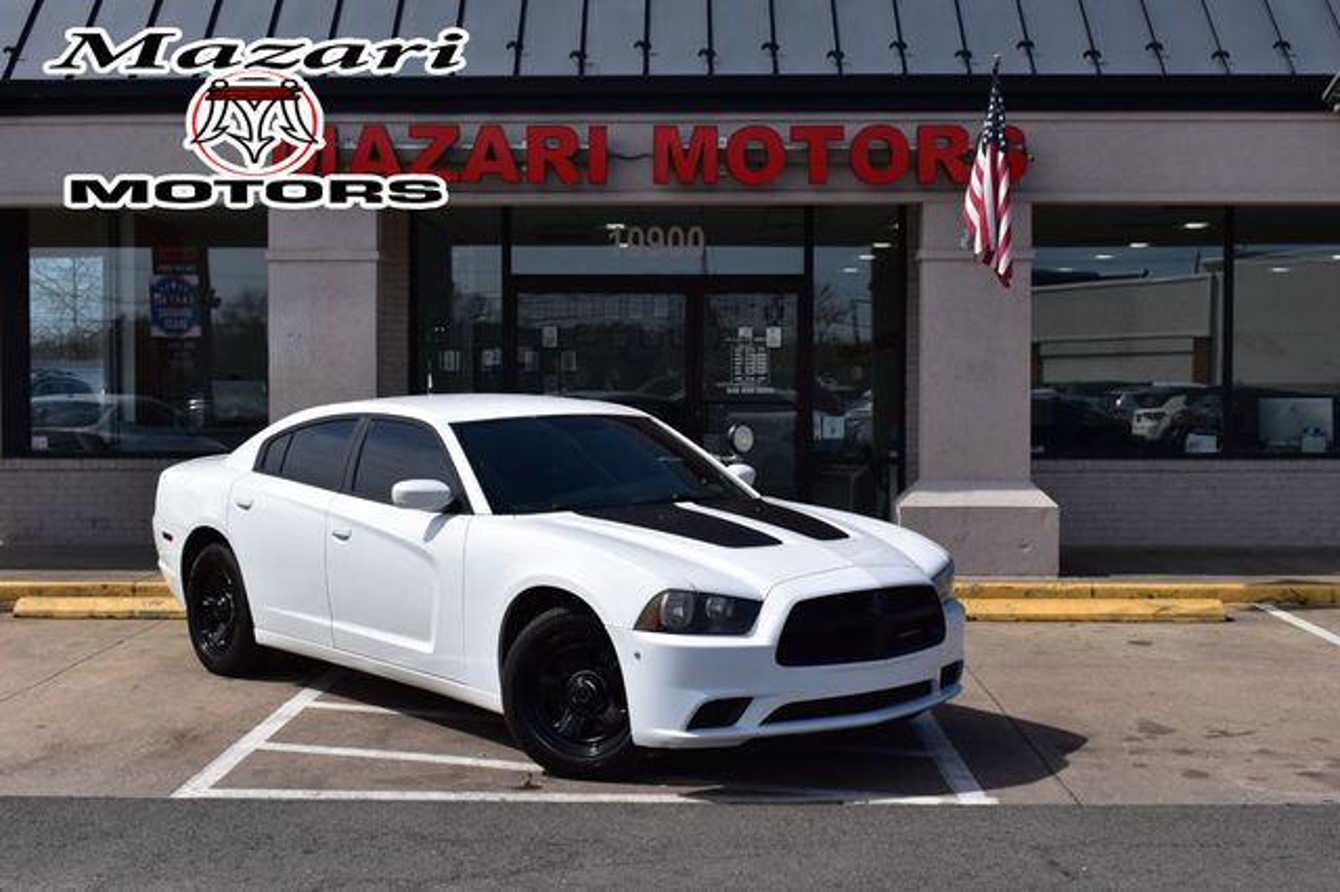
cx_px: 670
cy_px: 446
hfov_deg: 41.1
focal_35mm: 48
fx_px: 1786
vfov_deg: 28.0
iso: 220
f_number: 11
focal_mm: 32
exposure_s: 1/500
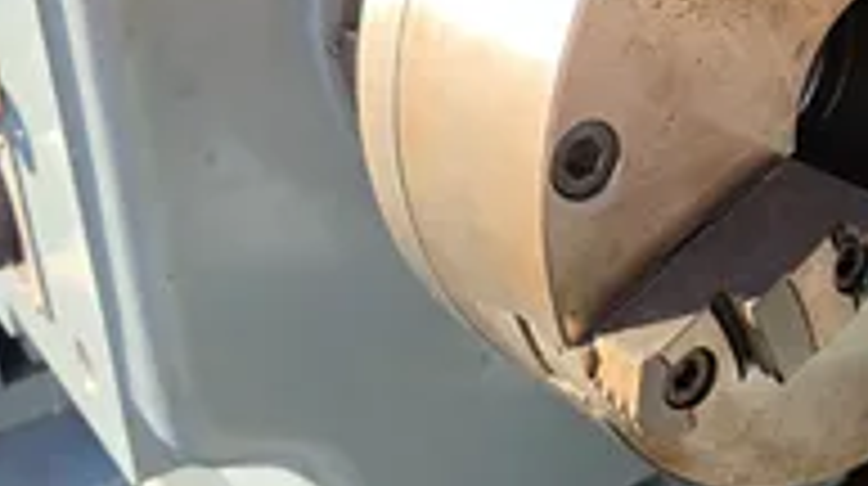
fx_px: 1195
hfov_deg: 37.2
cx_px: 787
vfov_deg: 22.4
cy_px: 50
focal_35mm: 52
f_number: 1.4
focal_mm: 6.5
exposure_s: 1/2122
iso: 64
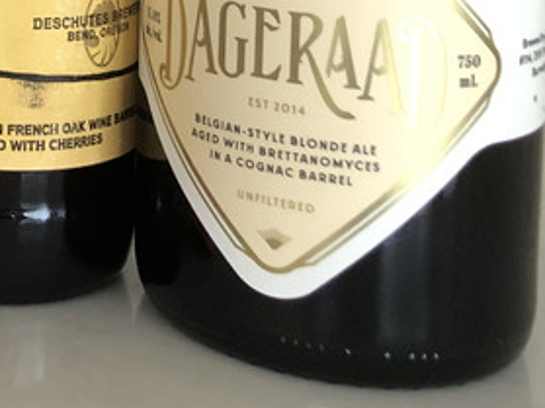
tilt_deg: -4.3
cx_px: -437
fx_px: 1684
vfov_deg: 12.8
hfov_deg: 15.7
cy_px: -281
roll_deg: -0.7
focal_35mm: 107
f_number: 1.8
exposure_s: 1/17
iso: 50
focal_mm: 4
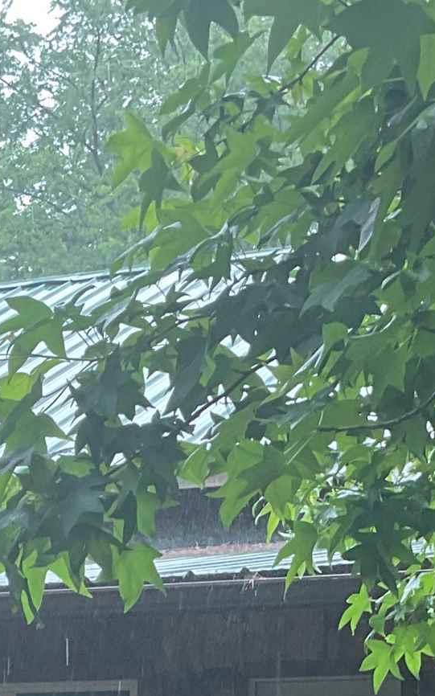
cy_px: 849
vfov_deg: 18.1
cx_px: 343
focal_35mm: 109
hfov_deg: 12.0
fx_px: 2068
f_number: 1.8
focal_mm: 3
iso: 40
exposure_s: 1/60
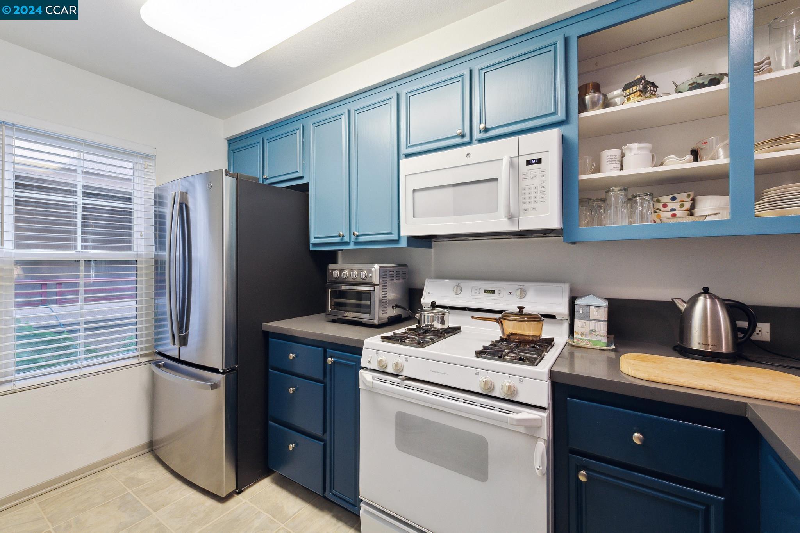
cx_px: 400
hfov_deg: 100.4
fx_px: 333
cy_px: 266
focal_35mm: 15
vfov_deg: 77.3
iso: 320
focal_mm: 15
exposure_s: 1/13
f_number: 11
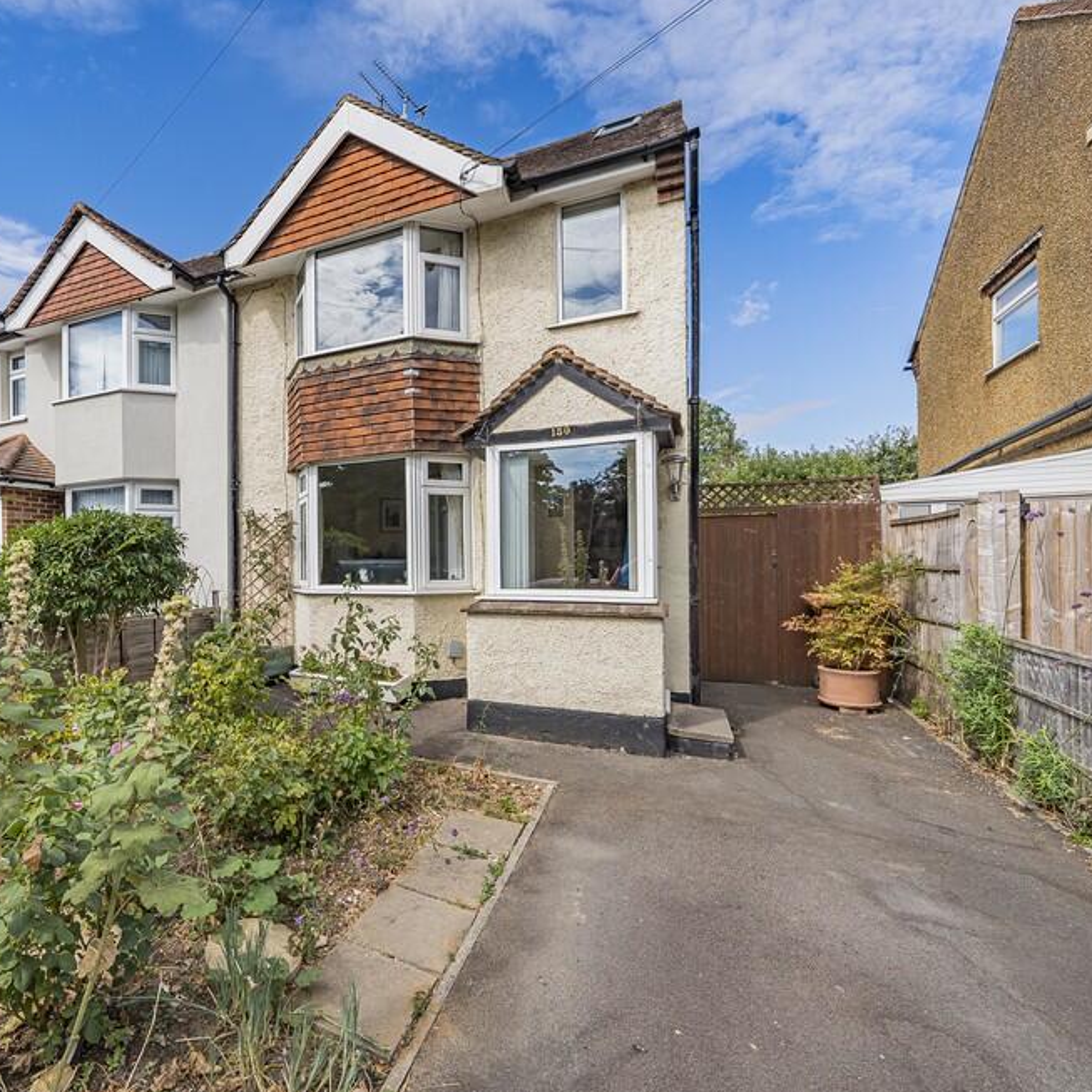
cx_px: 376
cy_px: 564
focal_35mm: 16
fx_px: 571
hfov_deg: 84.8
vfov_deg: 87.4
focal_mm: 12
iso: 320
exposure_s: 1/640
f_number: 9
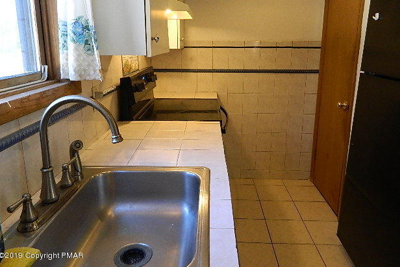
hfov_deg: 67.4
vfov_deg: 47.8
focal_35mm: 27
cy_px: 112
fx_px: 300
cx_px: 203
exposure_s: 1/30
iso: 320
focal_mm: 4.5
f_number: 3.1
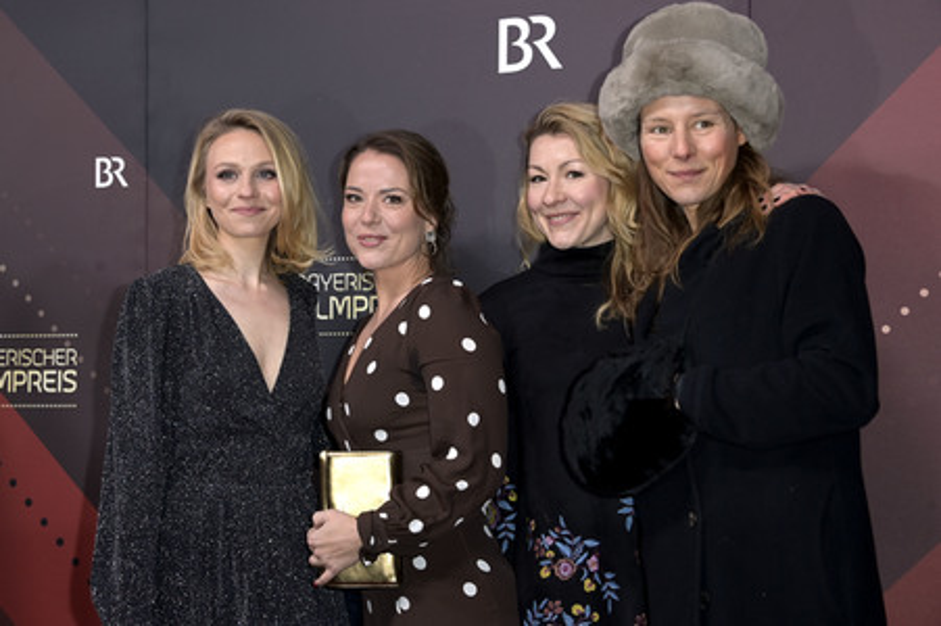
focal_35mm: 62
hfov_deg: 32.4
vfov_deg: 21.9
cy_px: 313
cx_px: 470
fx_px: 1619
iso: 640
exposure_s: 1/250
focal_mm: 62
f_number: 5.6
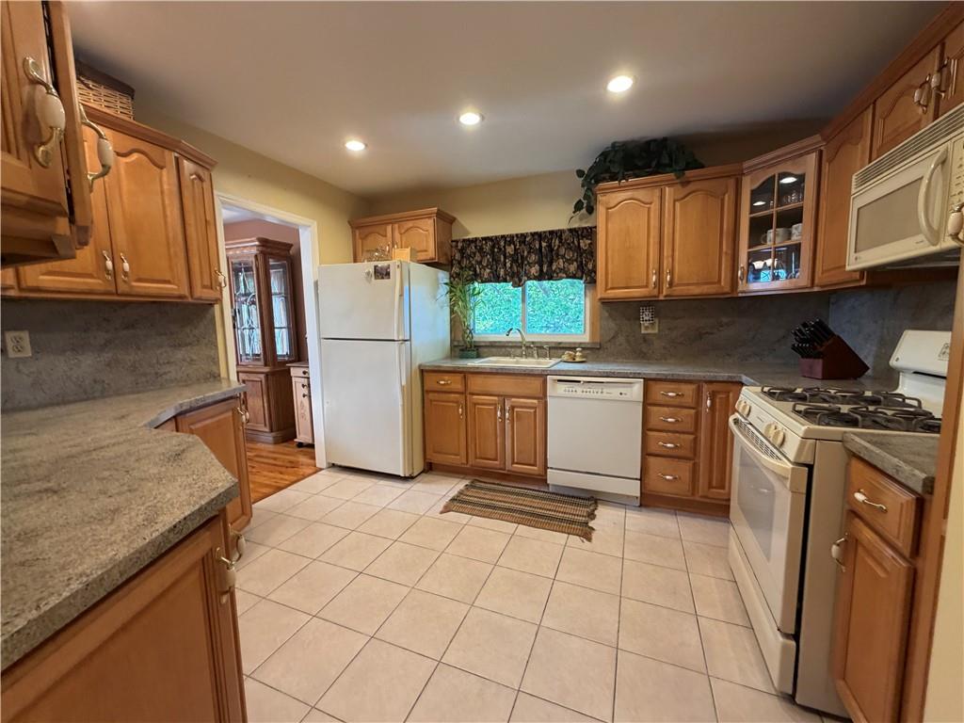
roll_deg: +0.3
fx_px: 390
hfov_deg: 102.1
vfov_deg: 85.7
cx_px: 482
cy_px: 362
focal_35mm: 14
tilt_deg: -6.1
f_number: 2.2
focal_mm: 2.22
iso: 200
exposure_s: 1/60
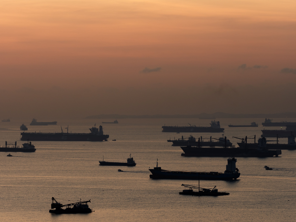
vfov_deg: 7.4
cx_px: 148
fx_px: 1710
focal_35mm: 200
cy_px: 111
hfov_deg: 9.9
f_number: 5.6
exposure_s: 1/80
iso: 200
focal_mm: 100
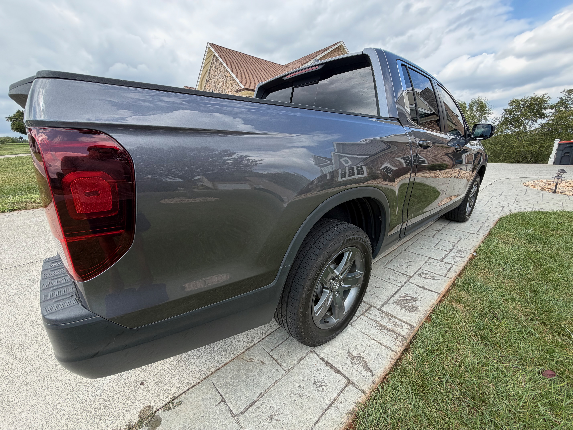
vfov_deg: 85.7
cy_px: 215
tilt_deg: -15.5
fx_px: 232
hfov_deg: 102.1
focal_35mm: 14
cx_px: 286
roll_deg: +1.9
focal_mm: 2.22
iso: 50
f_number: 2.2
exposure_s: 1/338
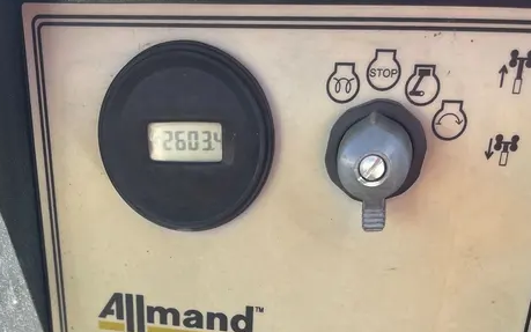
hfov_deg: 45.0
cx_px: 215
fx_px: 637
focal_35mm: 44
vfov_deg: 27.5
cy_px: 333
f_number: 1.6
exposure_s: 1/564
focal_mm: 4.2
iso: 50
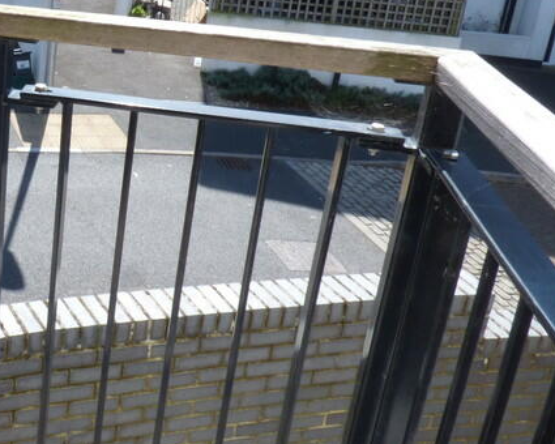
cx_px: -13
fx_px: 772
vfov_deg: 31.7
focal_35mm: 47
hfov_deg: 35.4
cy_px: 128
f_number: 6.3
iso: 100
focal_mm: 3.58
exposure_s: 1/160
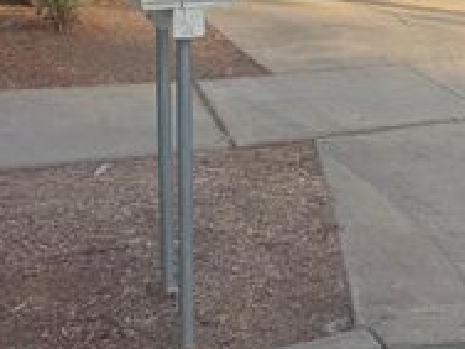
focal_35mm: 64
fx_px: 860
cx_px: 574
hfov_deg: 26.5
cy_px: -24
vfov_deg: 21.8
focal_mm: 6.76
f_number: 1.78
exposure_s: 1/1637
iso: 80
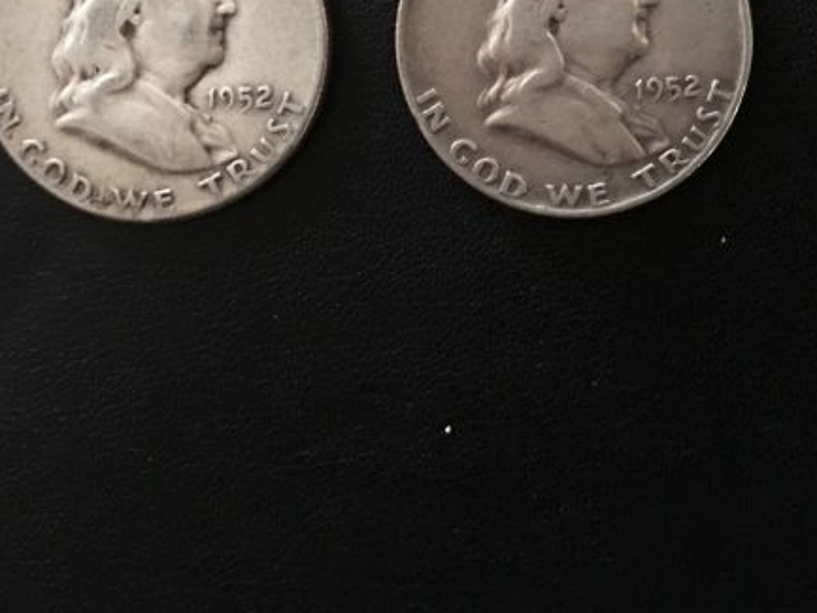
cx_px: 774
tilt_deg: -87.2
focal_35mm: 67
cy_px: -4
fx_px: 1582
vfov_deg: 21.2
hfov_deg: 27.6
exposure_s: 1/4
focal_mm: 4.15
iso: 80
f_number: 2.2
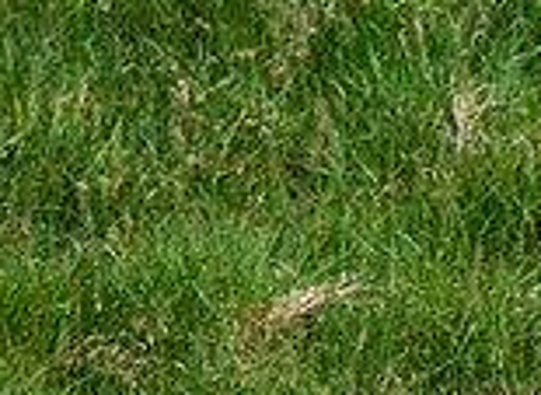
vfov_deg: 0.9
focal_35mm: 1590
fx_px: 24602
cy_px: 507
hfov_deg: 1.3
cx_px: 889
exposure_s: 1/4000
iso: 500
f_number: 4.5
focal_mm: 400
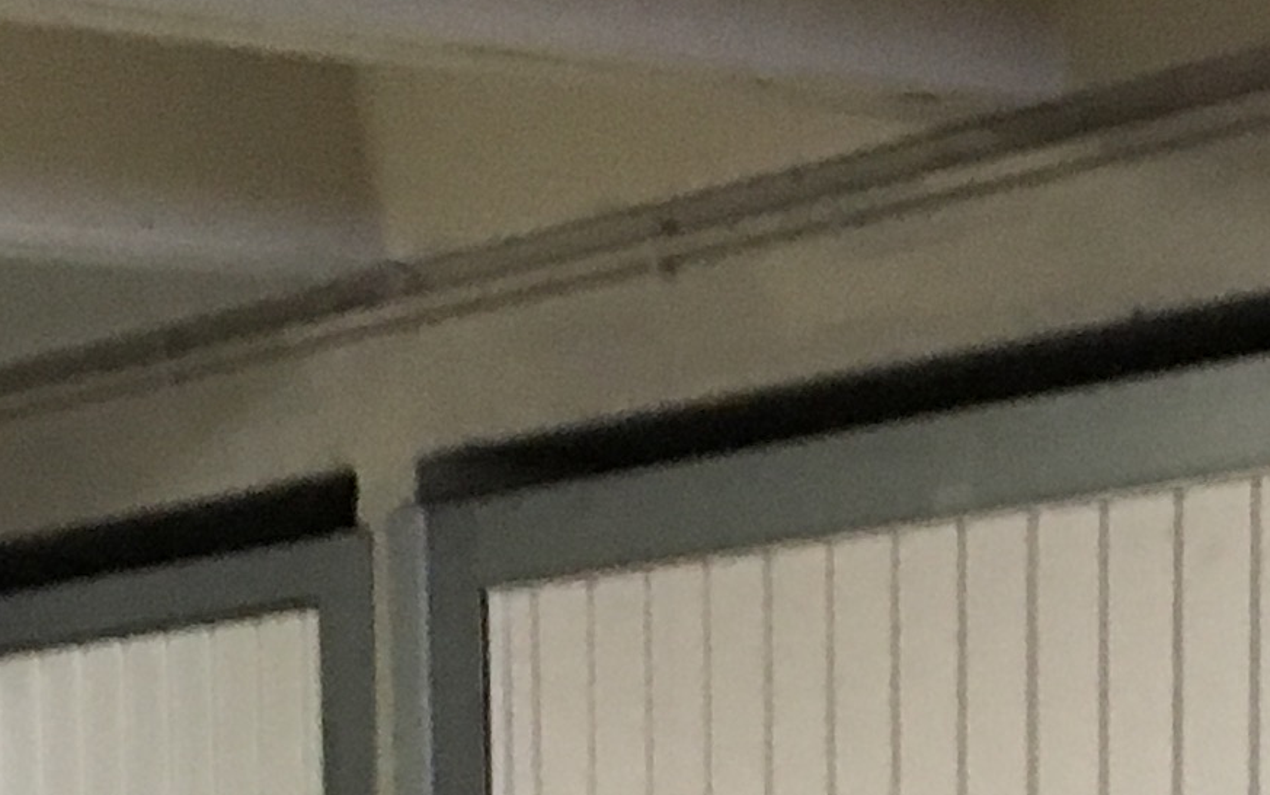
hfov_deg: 14.6
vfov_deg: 8.7
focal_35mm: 142
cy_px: 1656
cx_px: 1063
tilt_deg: -7.3
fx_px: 4916
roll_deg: +1.4
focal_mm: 4.15
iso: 200
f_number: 2.2
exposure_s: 1/20
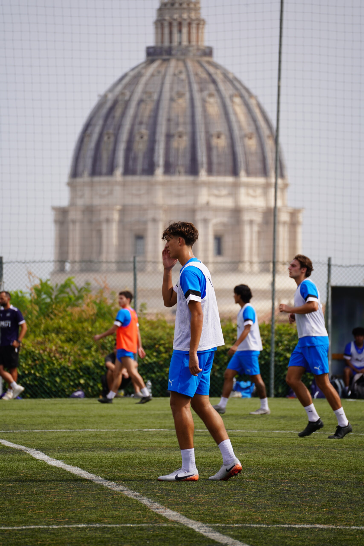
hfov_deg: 5.7
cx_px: 182
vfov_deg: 8.6
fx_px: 3624
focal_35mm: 239
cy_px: 273
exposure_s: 1/400
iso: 100
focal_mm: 239
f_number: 5.6
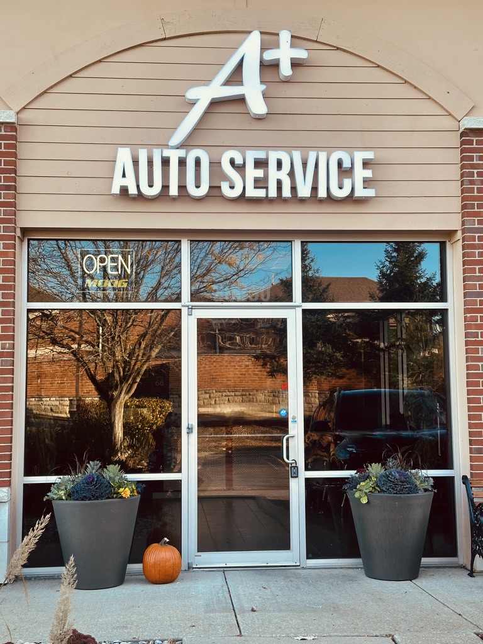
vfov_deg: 39.7
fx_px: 893
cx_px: 242
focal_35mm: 48
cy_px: 322
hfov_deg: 30.3
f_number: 1.78
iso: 64
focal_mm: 6.86
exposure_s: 1/334
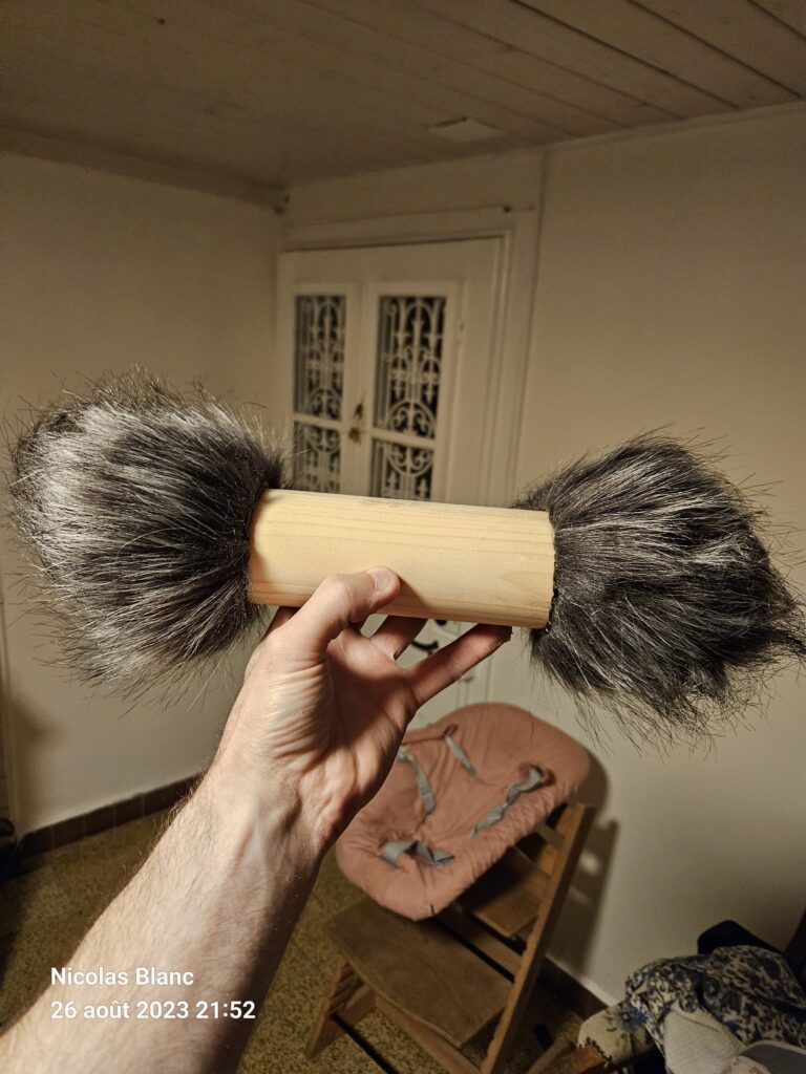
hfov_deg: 58.9
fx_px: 714
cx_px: 403
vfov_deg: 73.9
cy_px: 537
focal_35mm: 23
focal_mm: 5.4
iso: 640
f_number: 1.8
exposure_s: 1/50
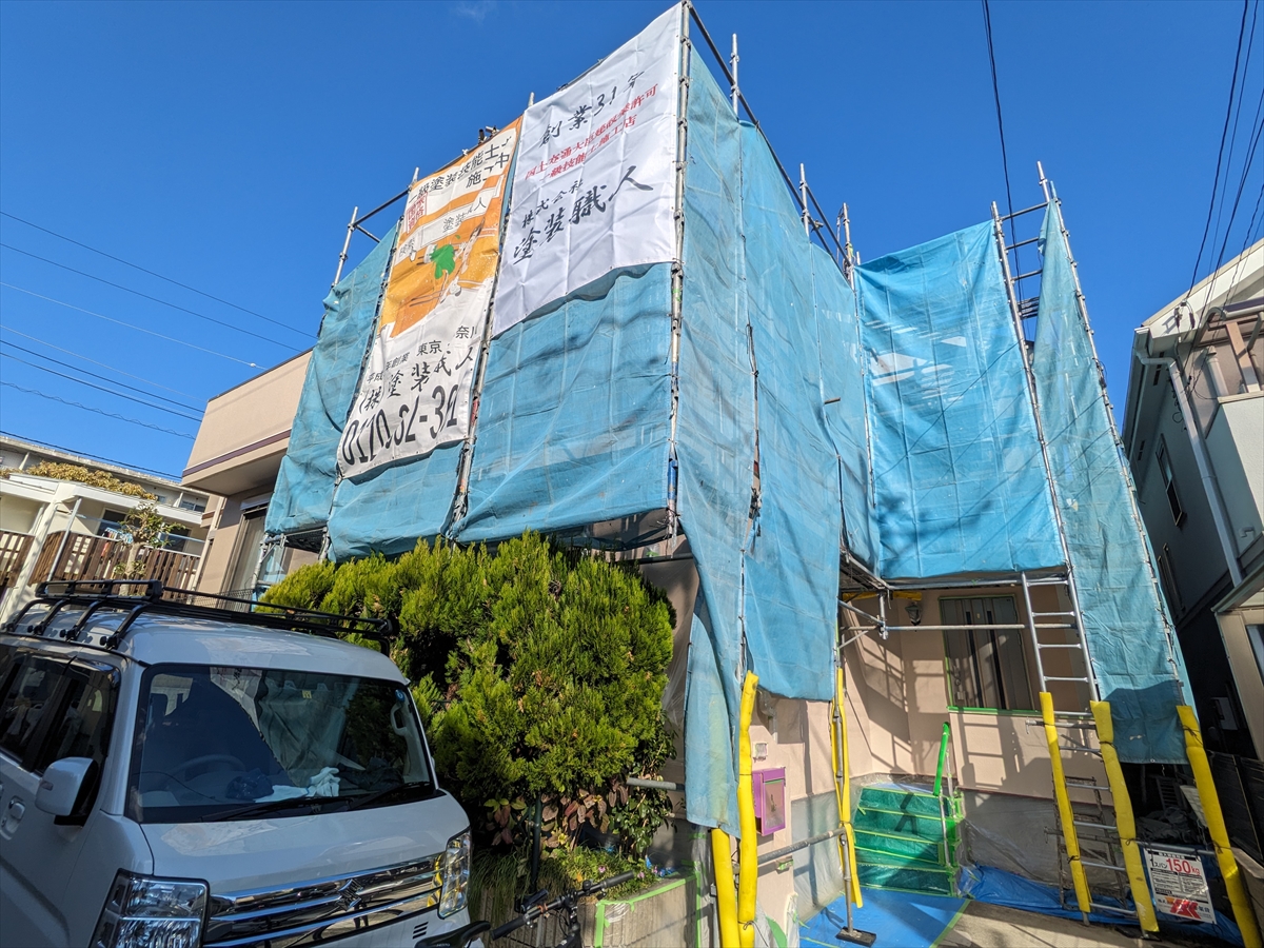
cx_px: 632
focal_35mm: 16
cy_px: 474
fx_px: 584
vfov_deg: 78.1
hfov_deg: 94.5
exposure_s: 1/1212
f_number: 2.2
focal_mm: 2.22
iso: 35
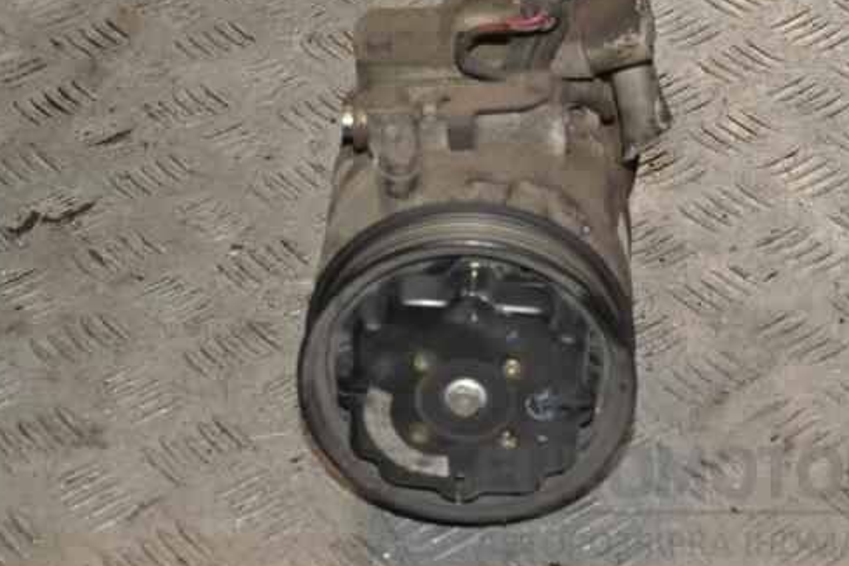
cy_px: 240
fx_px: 2522
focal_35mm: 107
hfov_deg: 19.1
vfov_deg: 12.8
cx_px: 444
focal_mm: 58
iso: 800
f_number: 9
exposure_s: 1/200
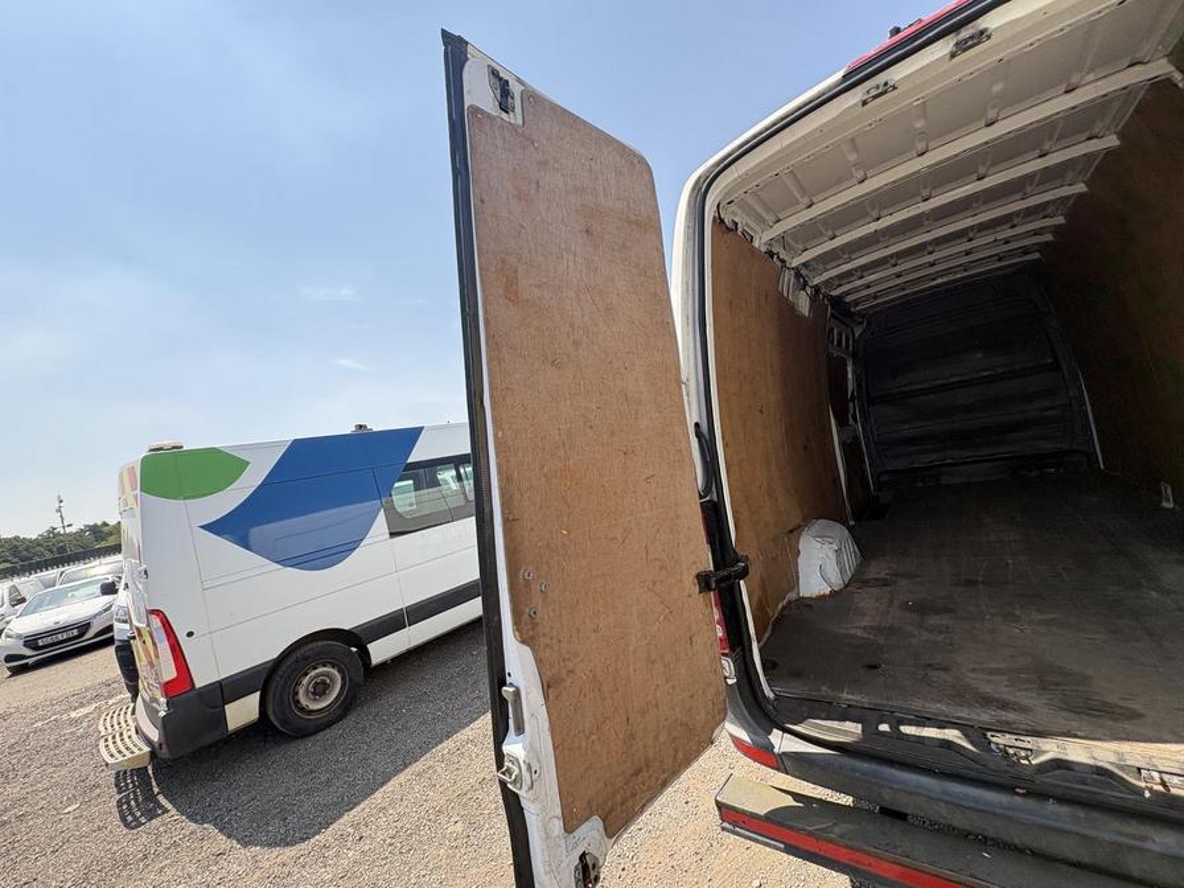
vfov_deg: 85.7
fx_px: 479
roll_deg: +12.5
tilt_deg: +2.8
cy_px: 444
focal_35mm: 14
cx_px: 592
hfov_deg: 102.1
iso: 64
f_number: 2.2
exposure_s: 1/734
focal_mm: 2.22
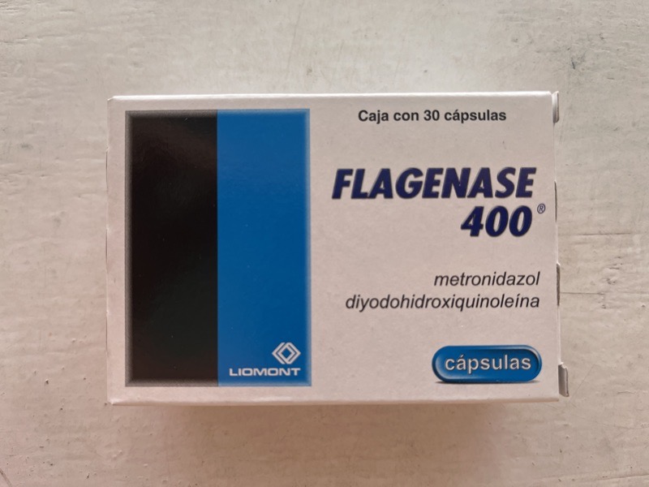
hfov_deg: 67.3
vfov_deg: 53.1
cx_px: 324
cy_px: 244
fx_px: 487
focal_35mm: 26
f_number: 1.6
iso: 100
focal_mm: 5.1
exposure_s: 1/122
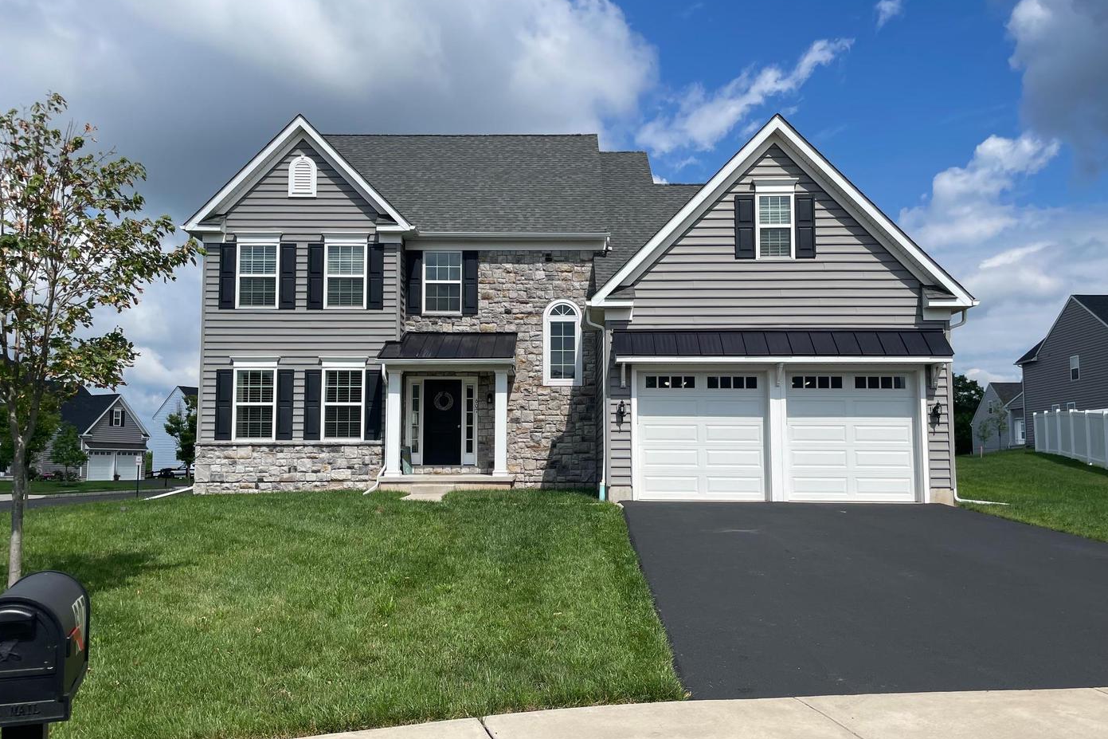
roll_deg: +1.2
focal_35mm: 28
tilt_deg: +5.9
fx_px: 862
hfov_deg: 65.5
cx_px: 541
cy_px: 407
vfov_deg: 46.3
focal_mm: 4.2
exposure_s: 1/5556
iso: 32
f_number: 1.6
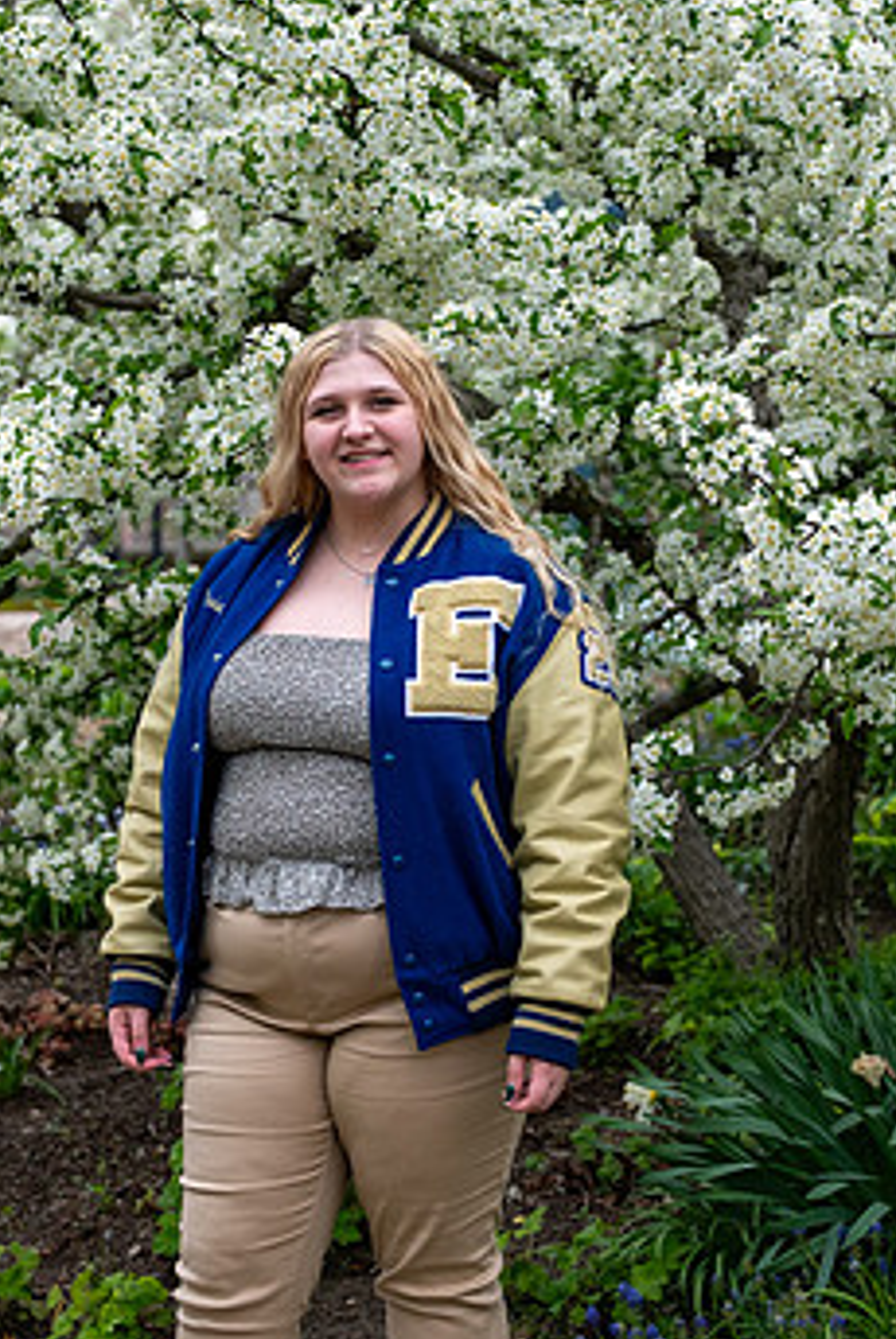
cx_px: 487
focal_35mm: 98
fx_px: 3651
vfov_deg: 20.8
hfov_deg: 14.0
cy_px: 743
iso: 250
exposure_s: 1/500
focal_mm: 50
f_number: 2.8
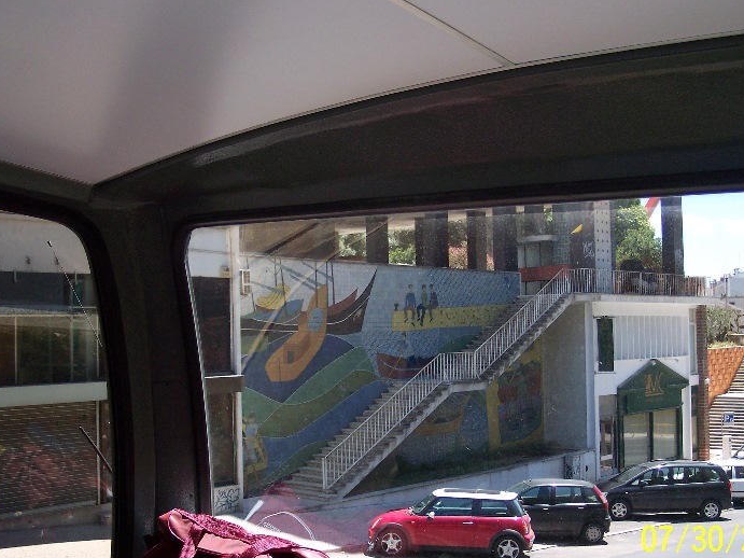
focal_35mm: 44
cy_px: 296
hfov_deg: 42.9
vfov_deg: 32.9
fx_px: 946
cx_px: 420
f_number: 2.8
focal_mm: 8
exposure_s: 1/700
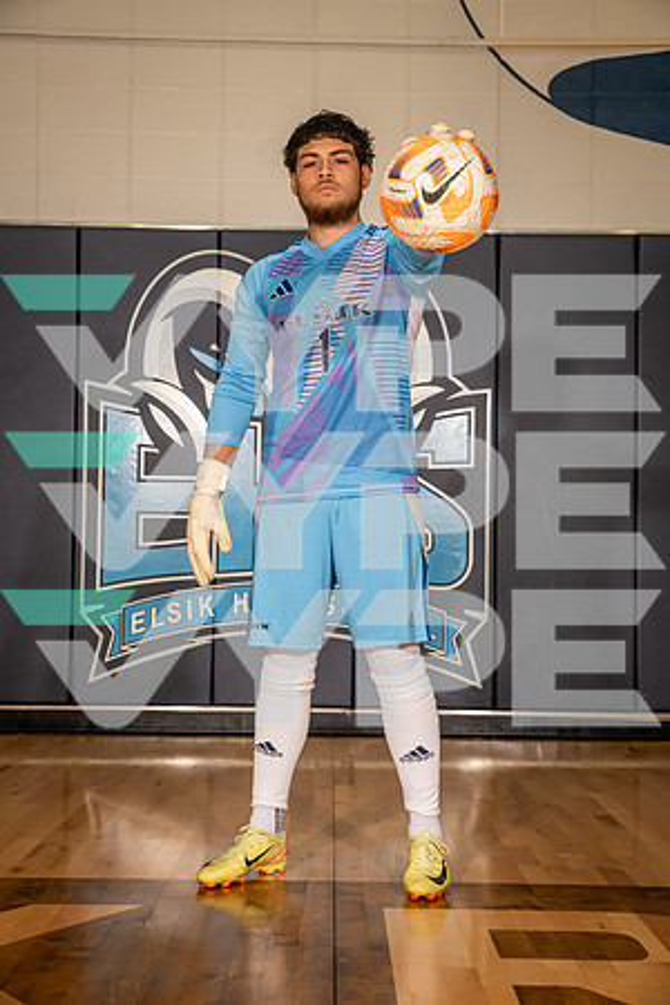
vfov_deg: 36.2
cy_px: 502
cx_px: 335
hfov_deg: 24.6
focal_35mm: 55
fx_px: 1535
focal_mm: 55
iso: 800
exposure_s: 1/320
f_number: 6.3
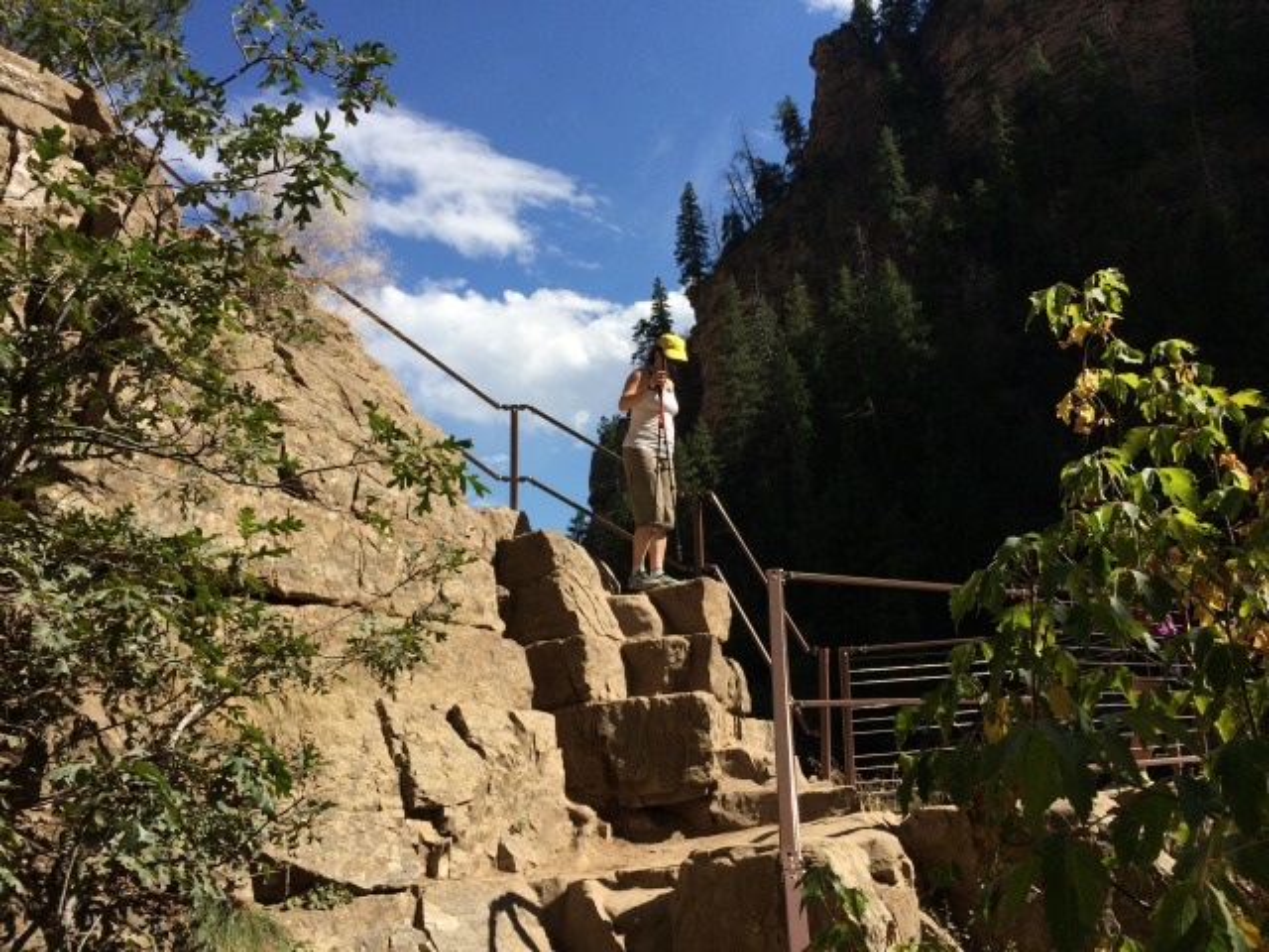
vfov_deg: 48.2
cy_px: 476
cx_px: 634
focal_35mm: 29
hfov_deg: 61.7
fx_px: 1063
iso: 32
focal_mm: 4.15
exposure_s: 1/2415
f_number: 2.2
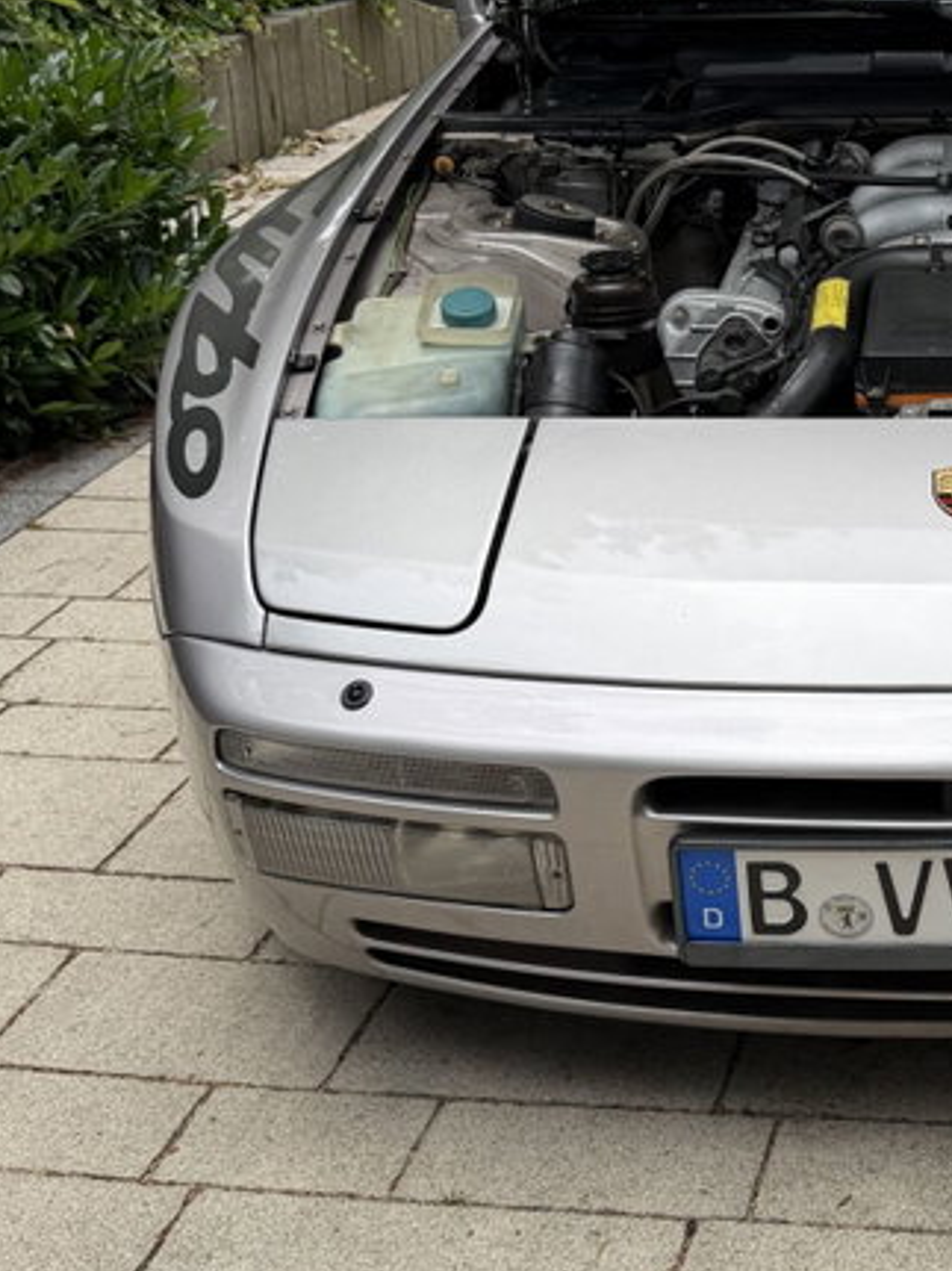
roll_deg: +0.7
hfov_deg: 24.4
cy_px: 484
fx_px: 2091
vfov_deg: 33.6
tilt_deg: -16.9
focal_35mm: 57
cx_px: 973
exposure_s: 1/1032
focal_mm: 6.76
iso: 80
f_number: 1.78
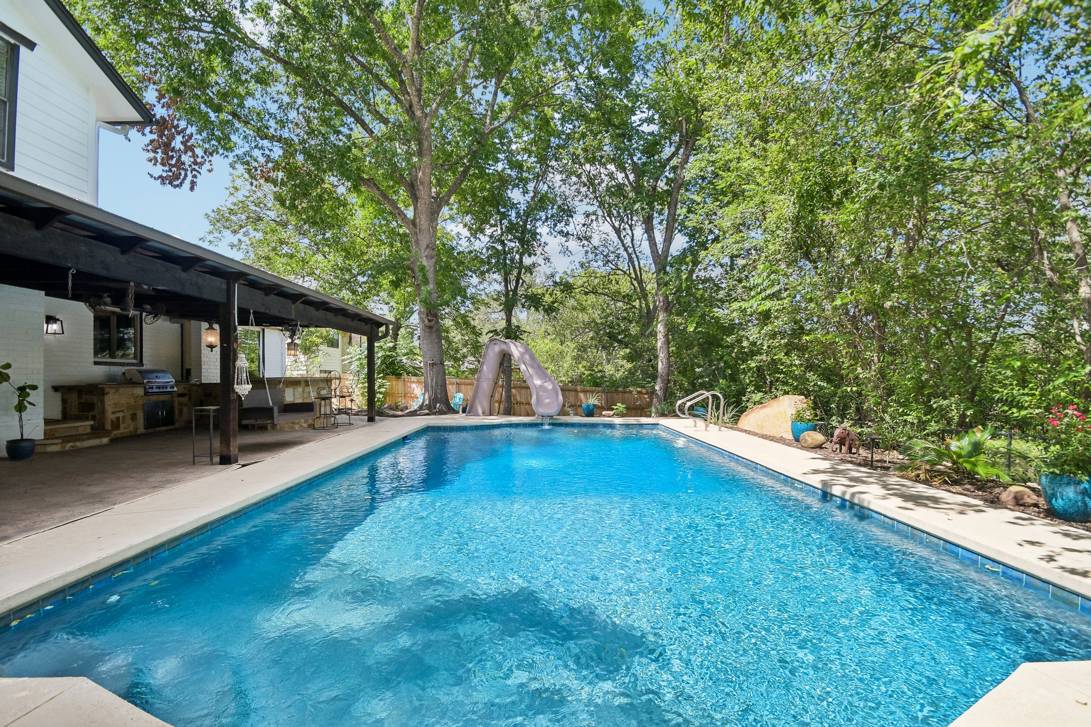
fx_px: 455
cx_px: 546
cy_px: 364
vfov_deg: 77.3
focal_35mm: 15
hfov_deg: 100.4
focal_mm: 10
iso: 400
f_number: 8
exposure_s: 1/200
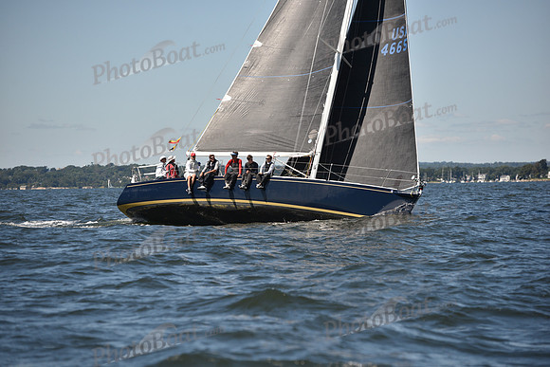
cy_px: 184
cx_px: 275
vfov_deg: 9.8
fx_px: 2139
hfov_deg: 14.7
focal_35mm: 140
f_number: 3.5
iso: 250
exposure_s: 1/1600
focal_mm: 140
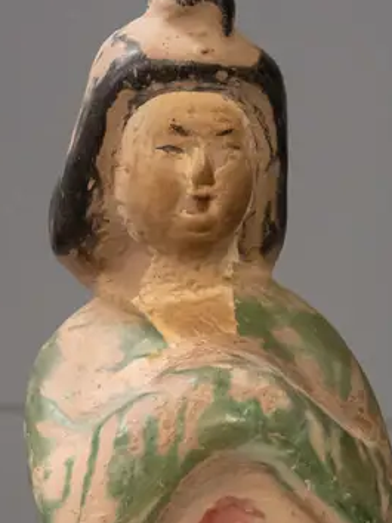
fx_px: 2101
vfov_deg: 13.9
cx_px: 186
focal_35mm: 139
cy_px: 567
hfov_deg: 10.7
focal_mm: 24
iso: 3200
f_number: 5
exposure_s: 1/160
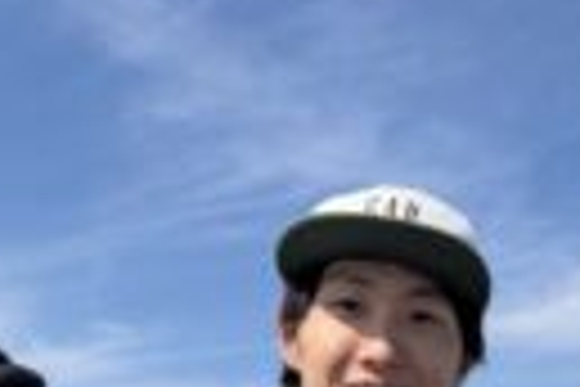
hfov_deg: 24.1
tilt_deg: -1.0
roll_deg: -0.2
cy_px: 644
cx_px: 396
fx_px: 1353
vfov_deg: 14.7
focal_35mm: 84
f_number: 1.6
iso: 64
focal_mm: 5.96
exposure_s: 1/6993
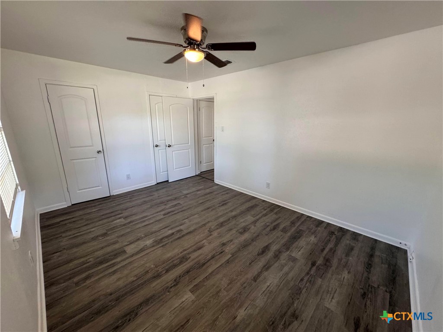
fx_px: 179
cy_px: 166
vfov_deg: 85.7
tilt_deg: -15.4
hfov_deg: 102.1
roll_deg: -1.0
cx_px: 222
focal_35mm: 14
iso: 250
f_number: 2.2
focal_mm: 2.22
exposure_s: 1/120
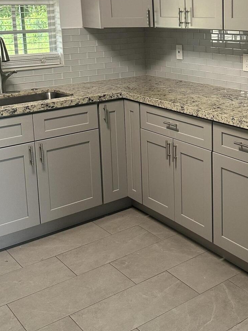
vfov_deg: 38.1
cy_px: 90
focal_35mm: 49
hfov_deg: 29.0
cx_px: 197
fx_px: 468
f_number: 1.78
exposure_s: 1/60
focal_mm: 6.86
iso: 200
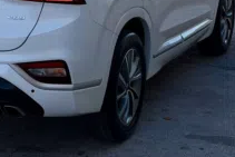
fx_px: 823
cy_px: -67
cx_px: 36
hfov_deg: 16.1
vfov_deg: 10.6
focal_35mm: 126
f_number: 1.78
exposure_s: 1/4329
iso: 64
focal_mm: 6.76
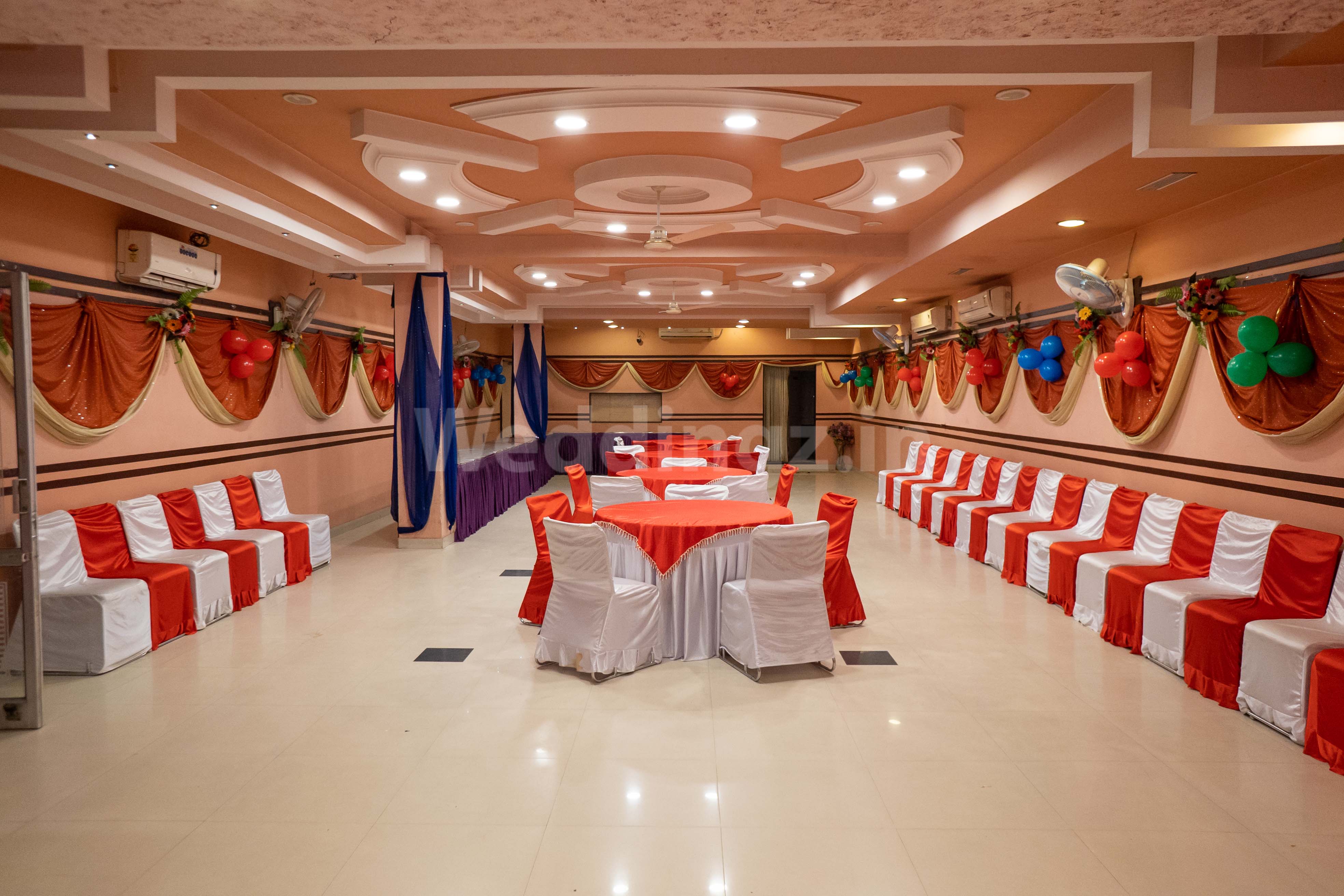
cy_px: 448
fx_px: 896
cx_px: 672
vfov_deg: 53.1
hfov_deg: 73.7
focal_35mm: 24
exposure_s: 1/60
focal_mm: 16
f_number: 4.5
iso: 1600
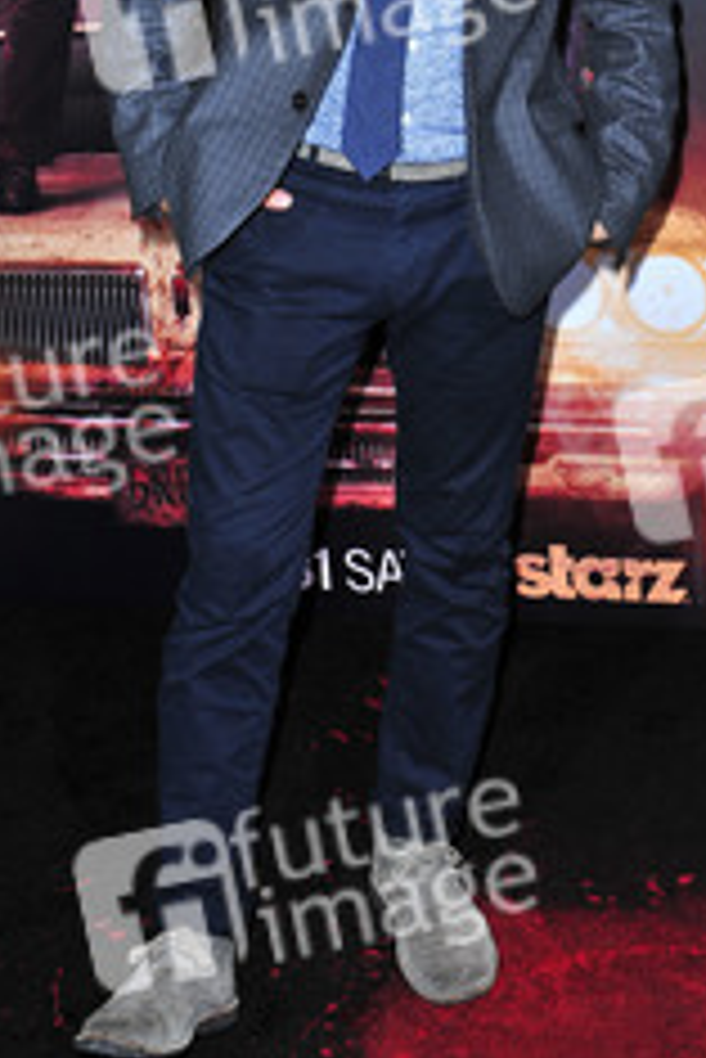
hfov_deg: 18.2
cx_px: 438
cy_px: 212
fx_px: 2203
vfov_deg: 26.5
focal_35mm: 75
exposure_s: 1/320
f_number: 5.6
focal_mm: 44
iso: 640
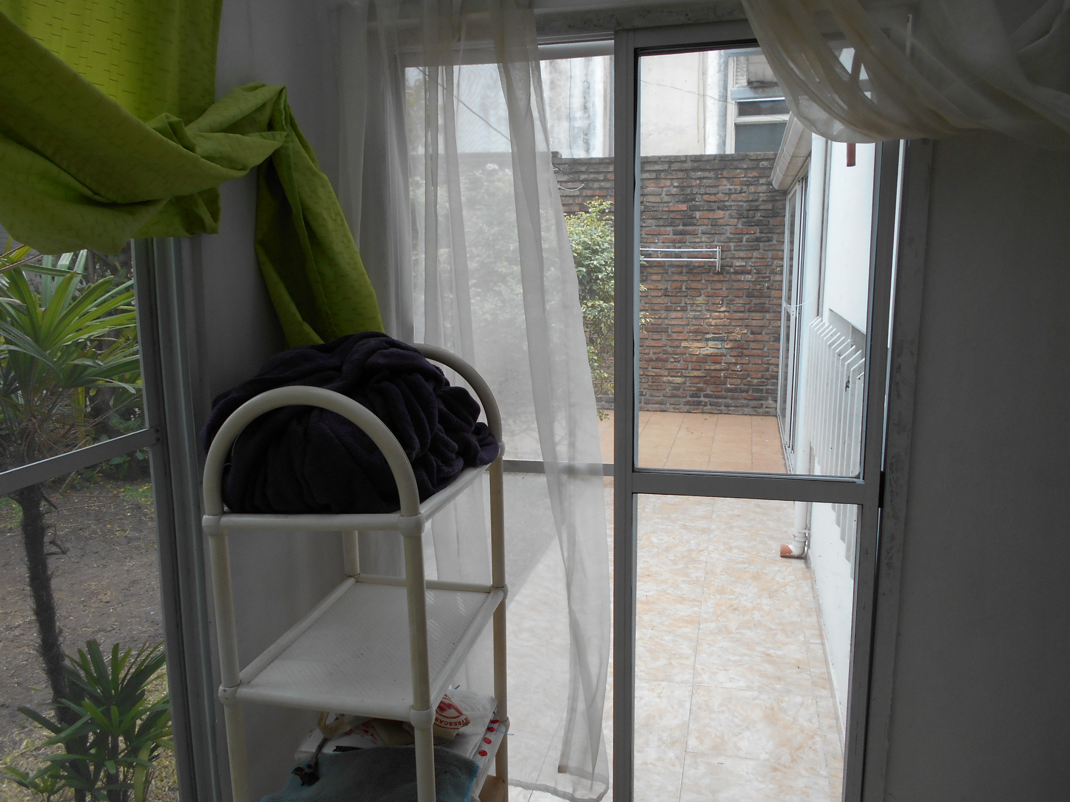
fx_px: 804
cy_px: 401
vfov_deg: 53.1
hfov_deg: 67.3
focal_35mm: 26
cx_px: 535
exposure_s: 1/160
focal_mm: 4.6
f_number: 3.2
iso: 80
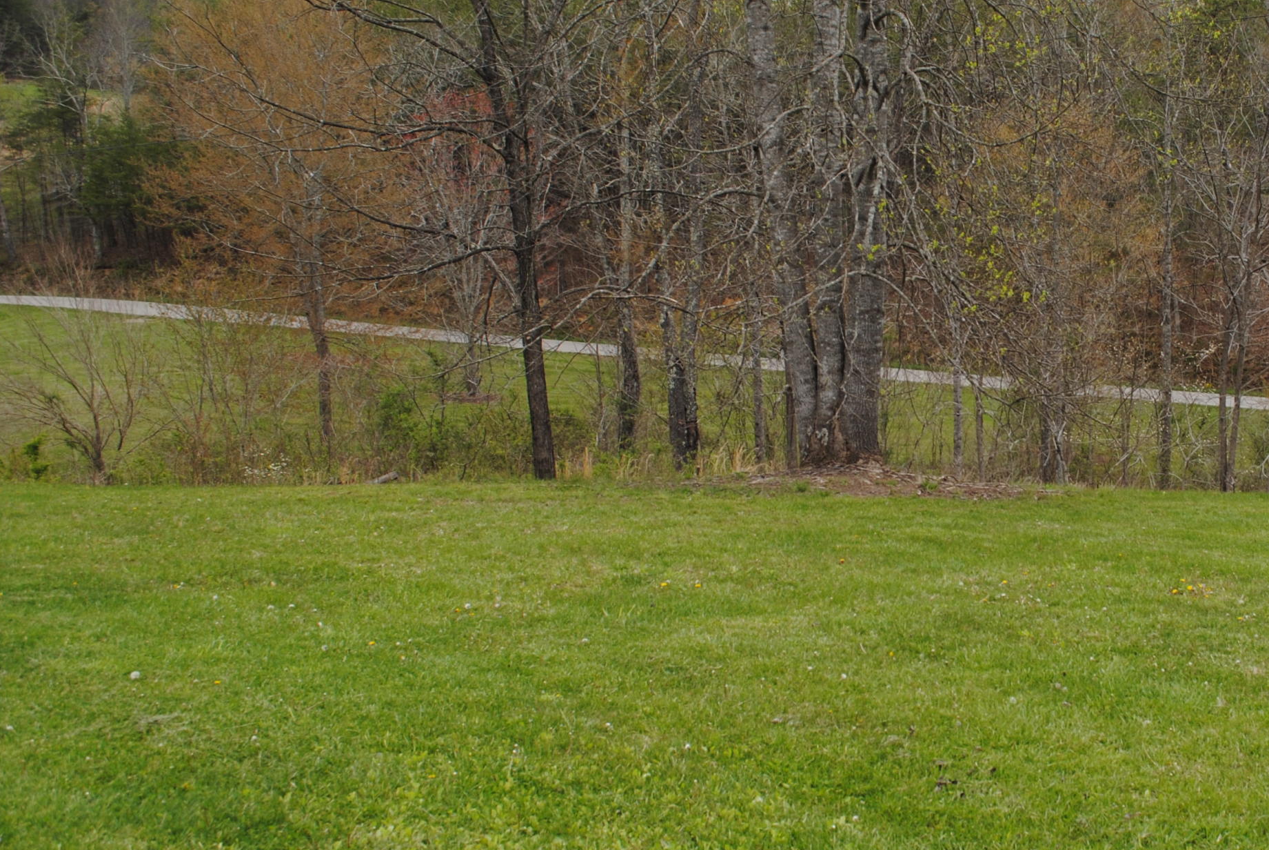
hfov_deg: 42.9
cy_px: 405
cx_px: 973
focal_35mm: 44
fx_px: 1553
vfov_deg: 30.6
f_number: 6.3
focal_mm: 18
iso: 100
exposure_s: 1/160
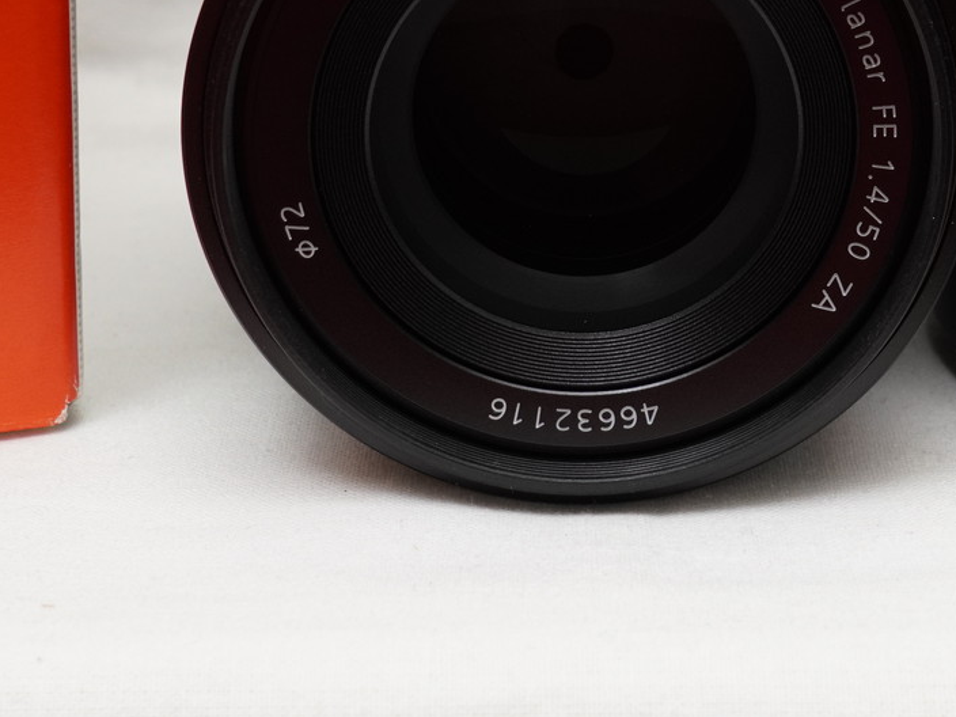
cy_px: -6
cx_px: 705
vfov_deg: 15.3
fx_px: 2626
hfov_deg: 20.5
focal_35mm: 95
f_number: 8
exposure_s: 1/60
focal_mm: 29
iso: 800
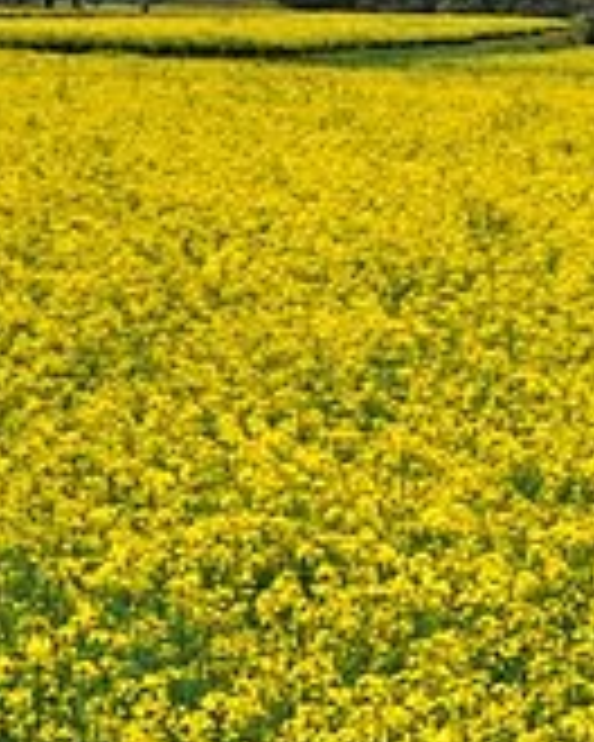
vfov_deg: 13.2
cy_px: 375
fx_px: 3208
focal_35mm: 146
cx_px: 616
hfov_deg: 10.5
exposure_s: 1/500
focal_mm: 50
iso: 200
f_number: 11
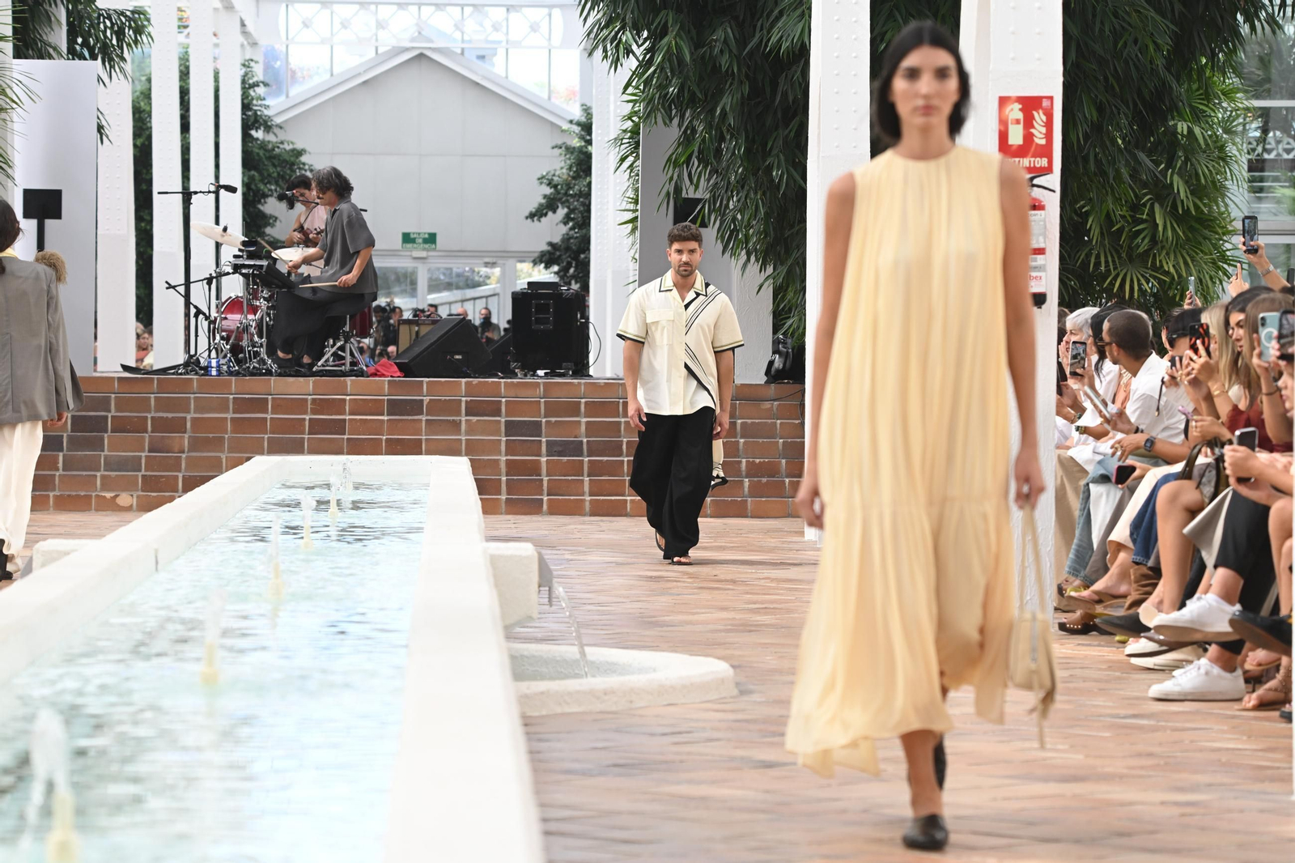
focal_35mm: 150
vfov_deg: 9.1
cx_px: 648
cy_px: 432
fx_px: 5394
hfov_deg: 13.7
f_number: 6.3
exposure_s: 1/320
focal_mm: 150
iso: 800
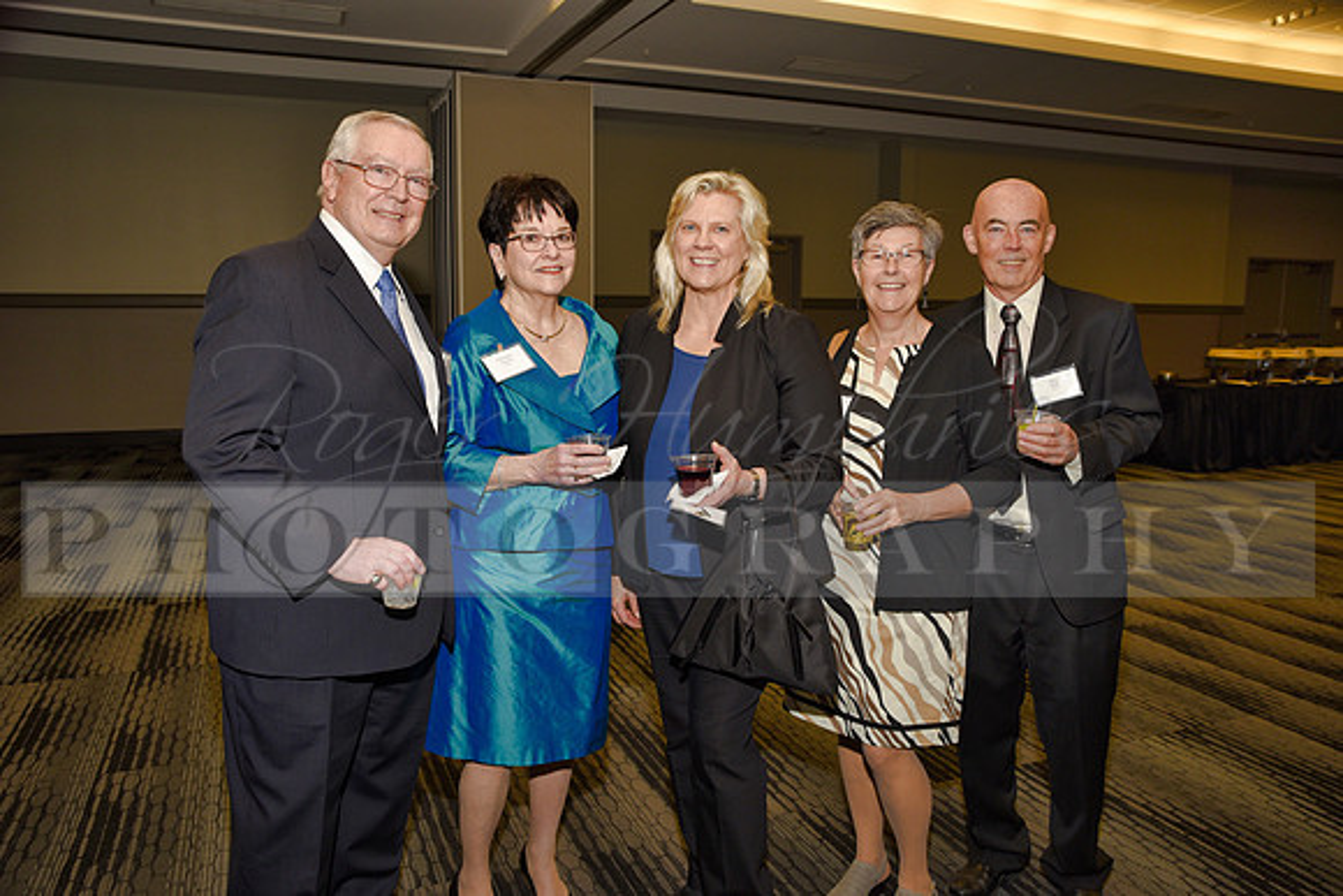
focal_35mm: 29
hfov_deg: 63.6
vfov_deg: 45.0
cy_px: 448
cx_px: 672
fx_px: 1082
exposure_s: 1/60
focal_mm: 29
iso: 200
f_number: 5
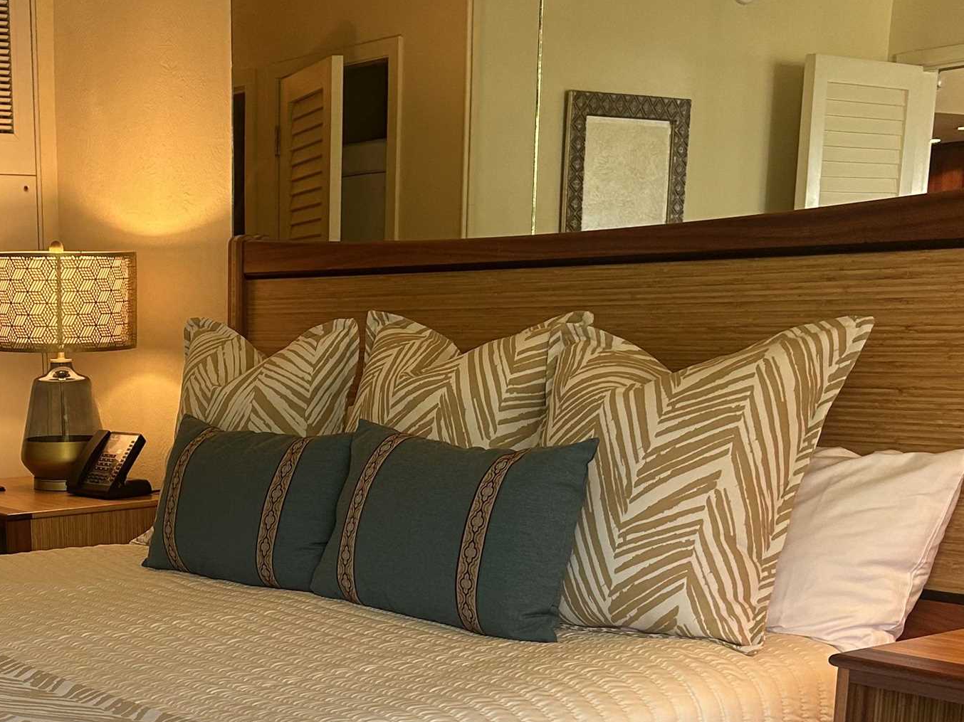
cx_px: 155
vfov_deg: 23.8
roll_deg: +1.7
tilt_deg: -13.9
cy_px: 716
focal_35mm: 59
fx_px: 1643
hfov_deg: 31.6
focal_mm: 5.7
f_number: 1.5
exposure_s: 1/120
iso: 80
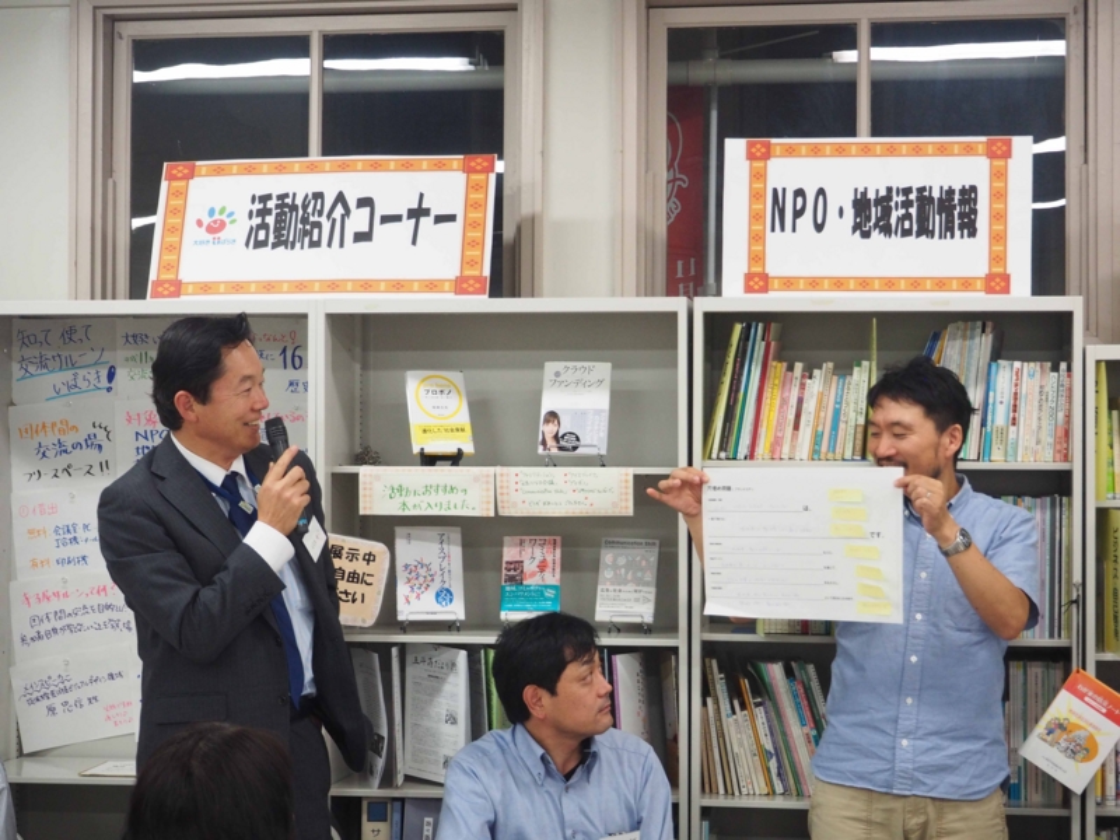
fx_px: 2200
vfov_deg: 21.6
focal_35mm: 68
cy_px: 420
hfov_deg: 28.6
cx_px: 560
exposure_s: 1/80
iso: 1250
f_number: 5.6
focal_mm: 34
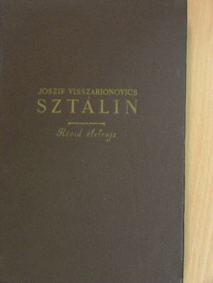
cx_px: 106
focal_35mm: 70
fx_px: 574
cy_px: 142
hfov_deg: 21.0
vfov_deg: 27.8
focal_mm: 11.7
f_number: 3.5
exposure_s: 1/12.8
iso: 200
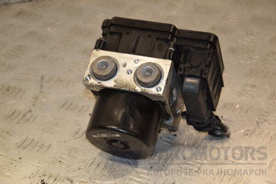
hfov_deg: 18.2
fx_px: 862
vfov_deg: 12.2
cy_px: 92
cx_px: 138
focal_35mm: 112
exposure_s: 1/200
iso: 800
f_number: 6.3
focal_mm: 75
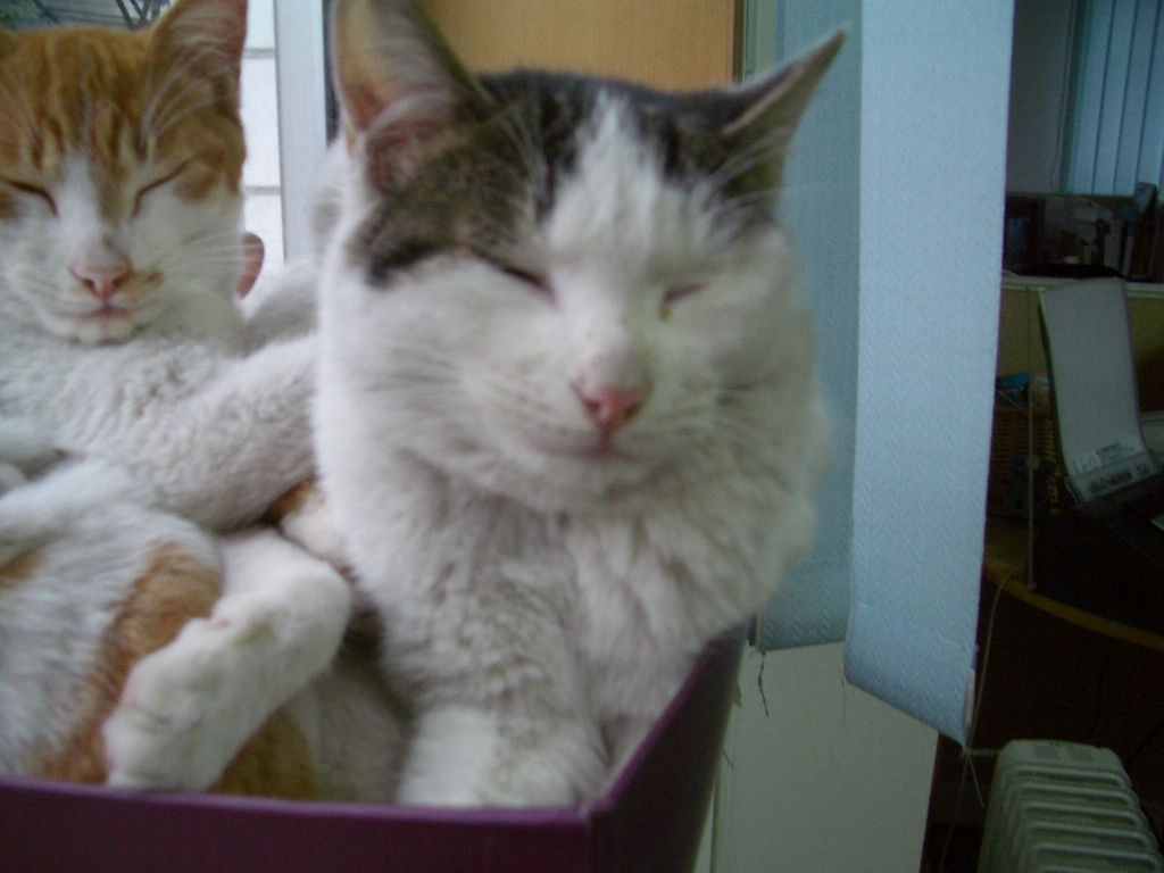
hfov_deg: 52.6
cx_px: 582
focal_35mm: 35
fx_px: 1177
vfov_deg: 40.7
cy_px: 436
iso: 100
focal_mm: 5.8
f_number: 2.6
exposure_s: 1/30
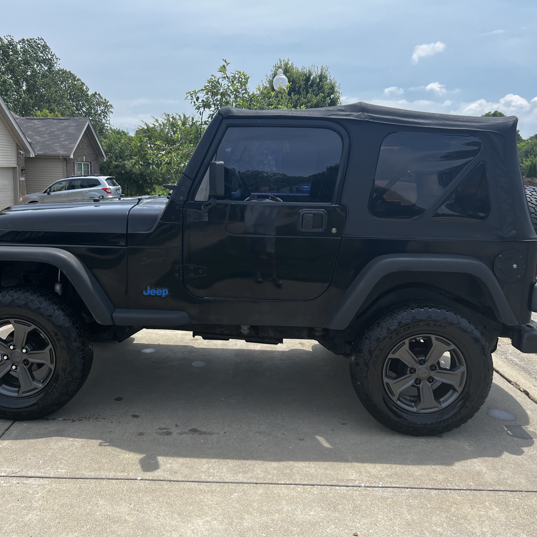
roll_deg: -2.1
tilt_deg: -6.4
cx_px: 243
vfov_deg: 52.5
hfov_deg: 52.5
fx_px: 544
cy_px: 266
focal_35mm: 31
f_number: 1.5
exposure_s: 1/2208
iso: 50
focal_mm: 5.7
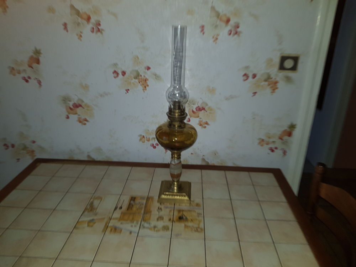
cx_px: 178
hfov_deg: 67.3
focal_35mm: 26
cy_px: 134
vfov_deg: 53.1
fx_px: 267
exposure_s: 1/39
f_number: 1.7
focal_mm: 4.2
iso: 80
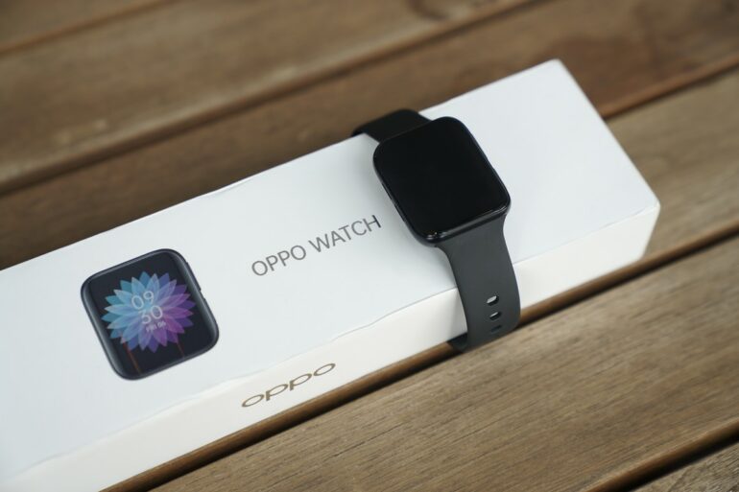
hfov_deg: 28.8
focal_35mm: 70
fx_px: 1437
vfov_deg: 19.4
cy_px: 246
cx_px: 370
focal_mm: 70
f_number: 3.2
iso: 100
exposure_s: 1/100
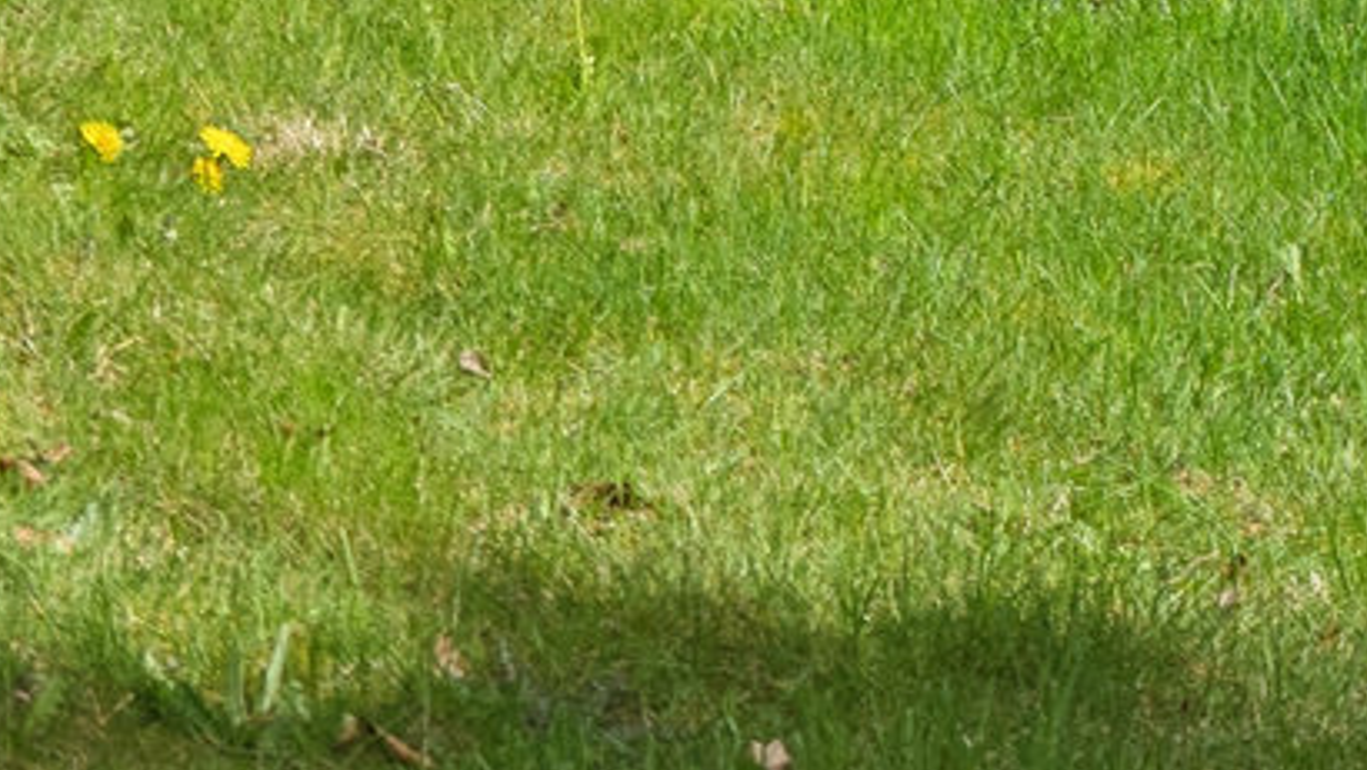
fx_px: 7506
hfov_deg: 8.4
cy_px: -2083
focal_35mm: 207
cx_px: -2994
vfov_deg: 5.3
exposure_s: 1/1250
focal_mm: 27
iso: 100
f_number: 4.5
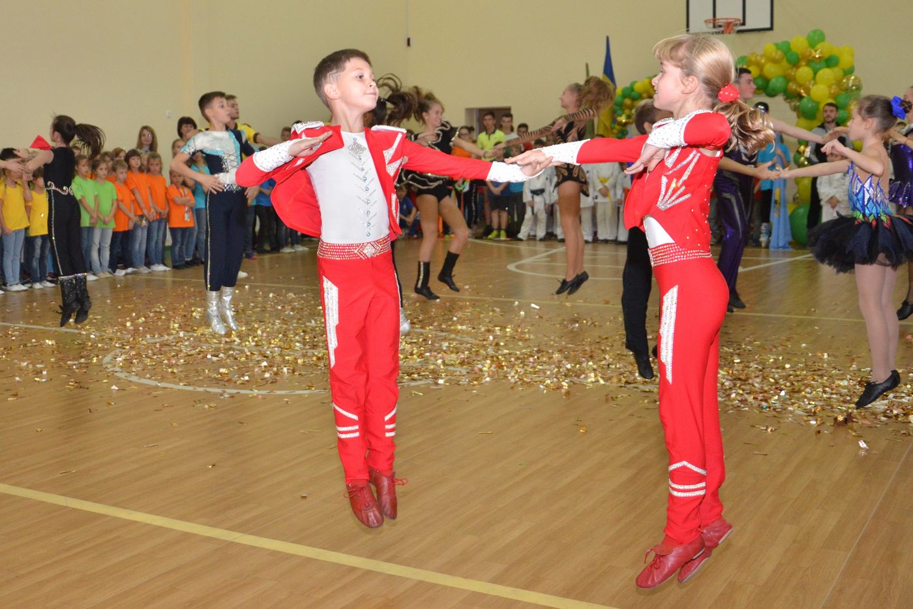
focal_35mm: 38
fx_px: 951
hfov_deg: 51.3
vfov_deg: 35.5
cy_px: 304
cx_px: 456
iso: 1000
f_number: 4
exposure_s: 1/200
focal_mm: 25
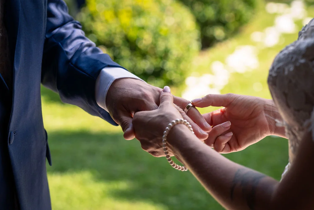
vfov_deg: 12.2
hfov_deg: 18.3
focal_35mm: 112
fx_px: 977
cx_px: 157
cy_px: 105
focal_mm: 75
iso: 100
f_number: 3.5
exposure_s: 1/250
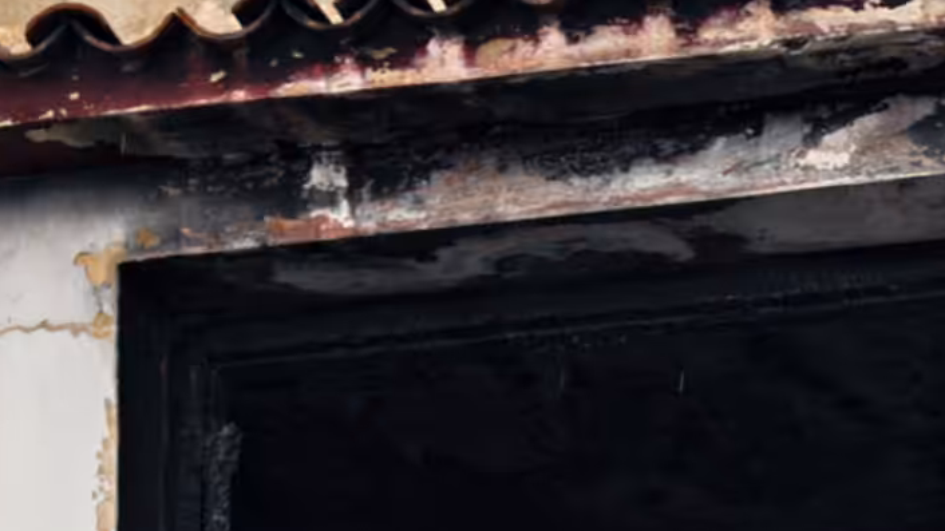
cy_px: 1661
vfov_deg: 5.2
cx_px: 917
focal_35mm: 221
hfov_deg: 9.7
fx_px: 5537
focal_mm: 35
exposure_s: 1/320
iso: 250
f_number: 4
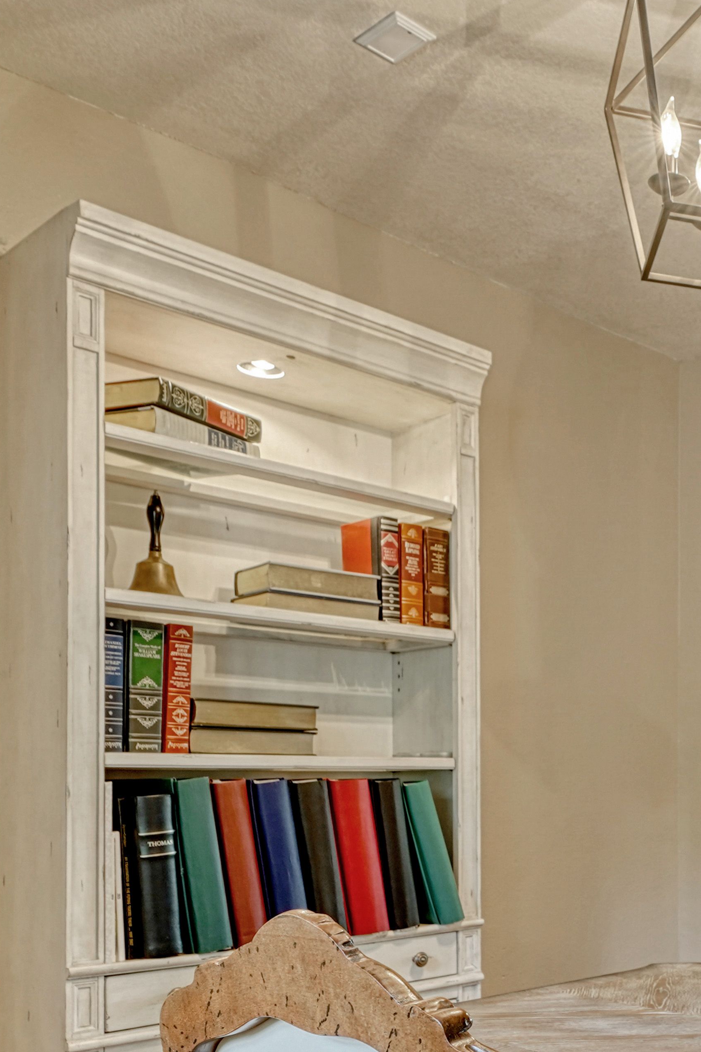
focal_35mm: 33
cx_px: 832
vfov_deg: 54.4
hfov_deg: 33.1
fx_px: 964
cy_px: 798
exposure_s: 1/40
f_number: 8
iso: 400
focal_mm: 14
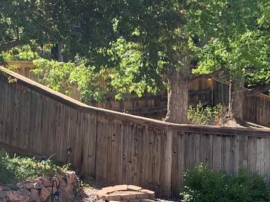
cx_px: 166
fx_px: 741
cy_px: 141
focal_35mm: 95
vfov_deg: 15.5
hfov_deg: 20.6
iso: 25
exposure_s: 1/385
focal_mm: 4.25
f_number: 1.8
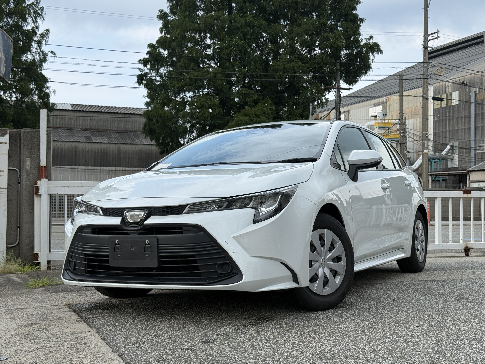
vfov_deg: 30.3
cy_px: 182
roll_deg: -0.5
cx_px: 242
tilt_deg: +1.7
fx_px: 673
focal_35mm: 48
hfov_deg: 39.7
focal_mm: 6.76
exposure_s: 1/1838
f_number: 1.78
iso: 64
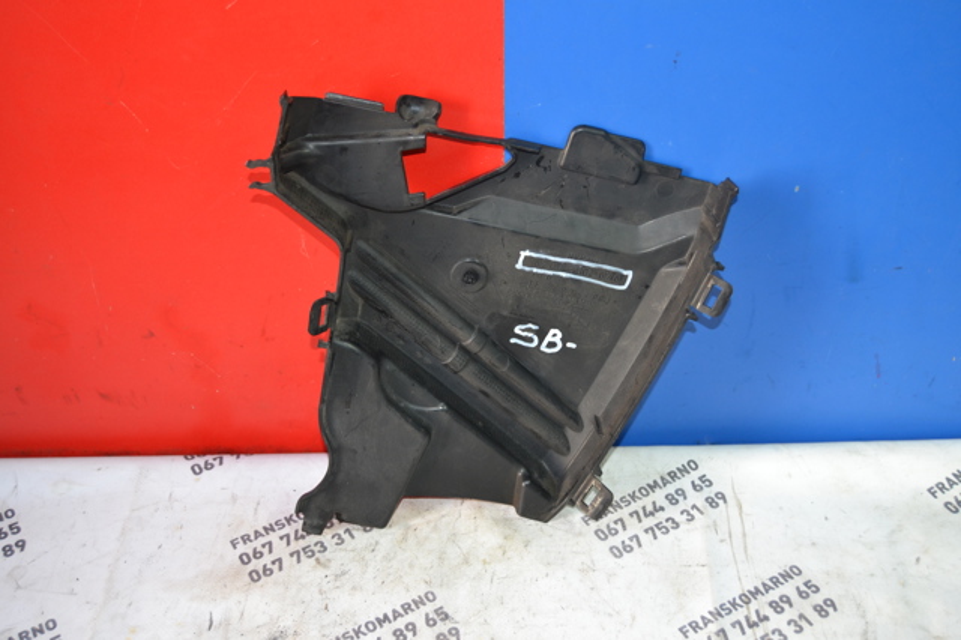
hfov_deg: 46.4
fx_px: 1121
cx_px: 480
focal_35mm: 42
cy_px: 320
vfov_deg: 31.9
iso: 640
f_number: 4
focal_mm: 28
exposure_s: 1/60
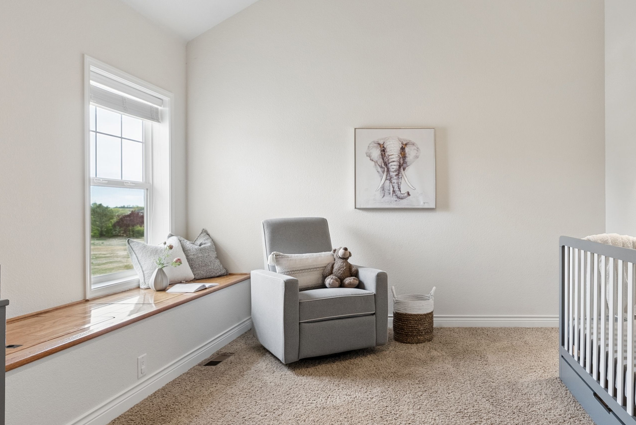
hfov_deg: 69.4
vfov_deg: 51.3
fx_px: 442
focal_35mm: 25
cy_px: 216
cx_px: 425
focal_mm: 15
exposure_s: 1/40
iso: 640
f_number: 8
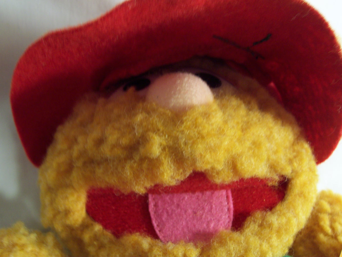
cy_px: 128
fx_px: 366
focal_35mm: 37
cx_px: 171
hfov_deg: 50.1
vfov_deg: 38.7
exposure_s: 1/45
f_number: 2.8
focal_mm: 5.6
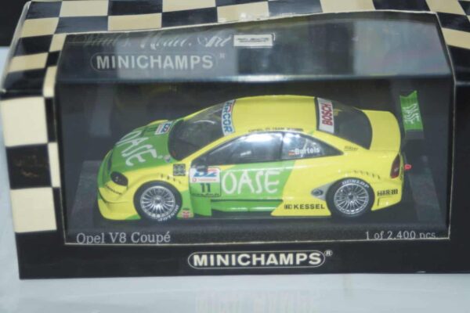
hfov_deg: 17.1
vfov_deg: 11.4
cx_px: 235
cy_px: 156
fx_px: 1567
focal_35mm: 120
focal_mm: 80
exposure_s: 1/60
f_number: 5.6
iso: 250
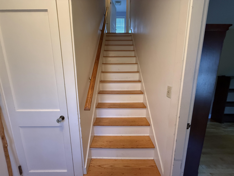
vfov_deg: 85.7
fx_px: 95
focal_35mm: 14
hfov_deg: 102.1
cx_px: 117
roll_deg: +0.2
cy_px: 88
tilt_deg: -10.1
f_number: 2.2
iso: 320
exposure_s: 1/60
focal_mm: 2.22
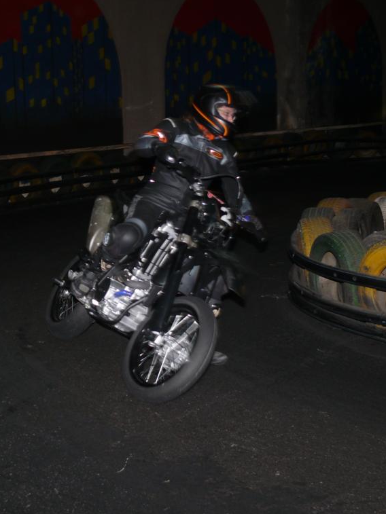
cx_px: 213
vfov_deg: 28.2
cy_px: 259
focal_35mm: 69
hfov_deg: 21.3
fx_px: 1026
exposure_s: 1/30
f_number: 3.2
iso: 100
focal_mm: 10.8
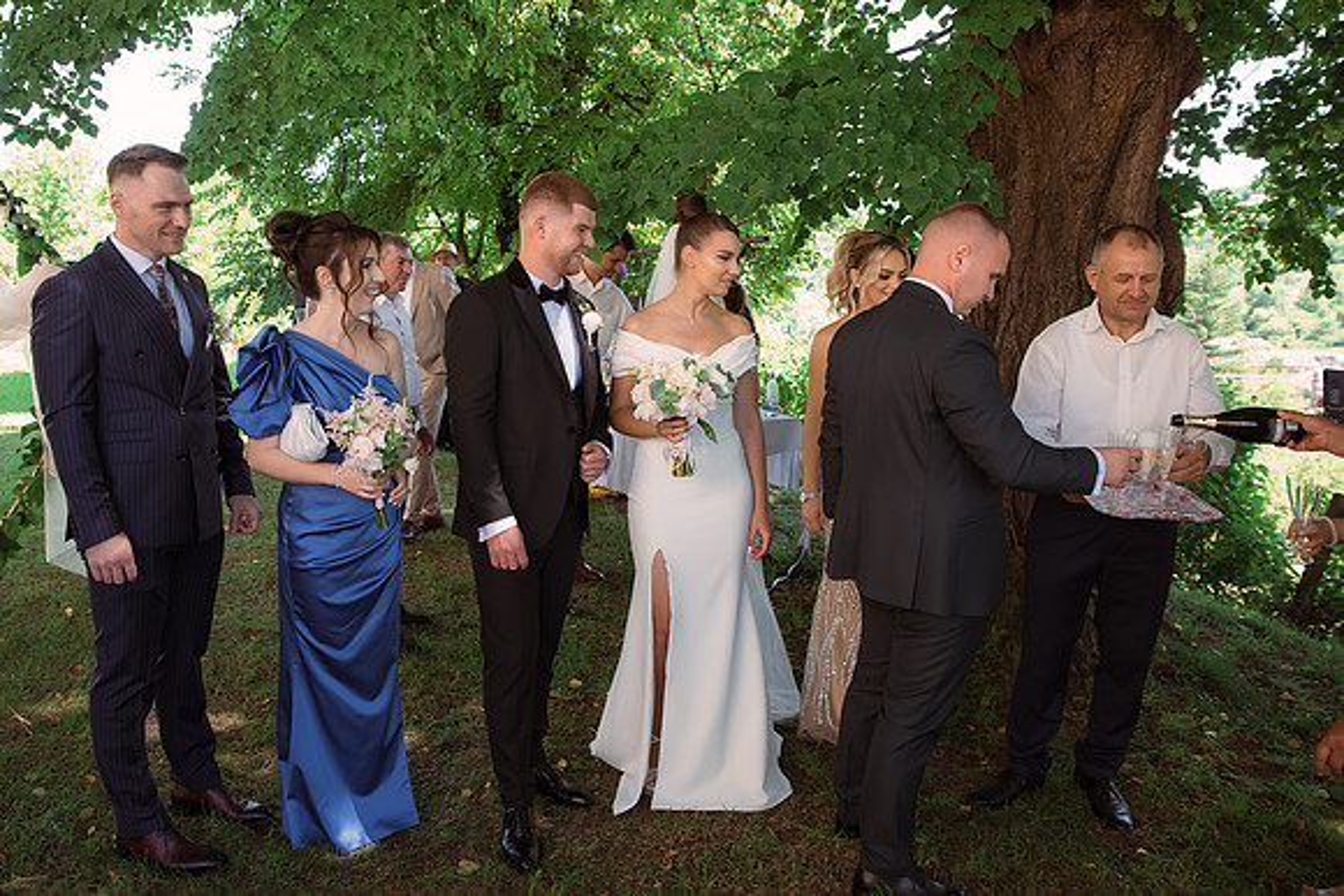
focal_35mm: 27
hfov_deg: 67.2
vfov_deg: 47.9
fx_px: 1006
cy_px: 393
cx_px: 590
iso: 320
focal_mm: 24
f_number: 3.2
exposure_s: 1/200
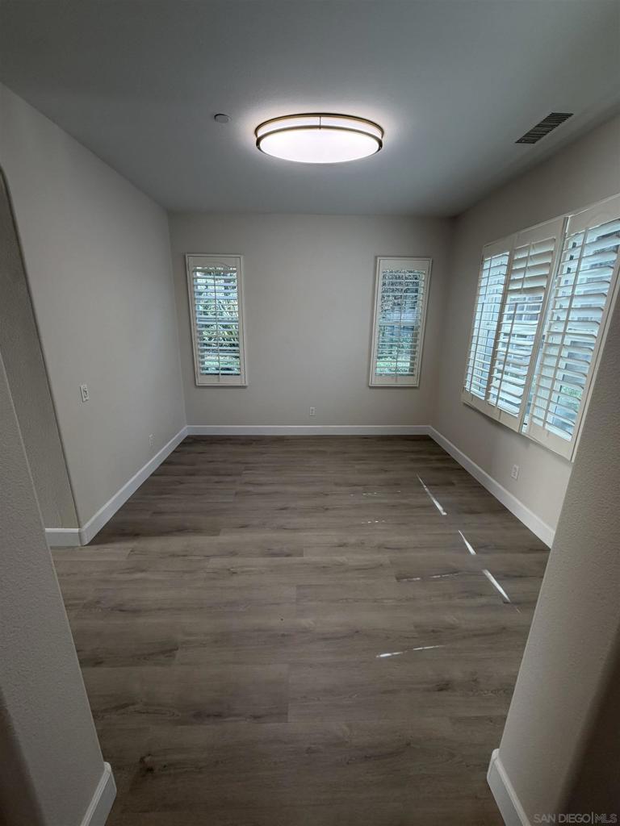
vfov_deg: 102.1
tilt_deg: -16.7
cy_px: 413
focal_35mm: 14
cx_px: 310
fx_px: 334
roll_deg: -1.8
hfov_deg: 85.7
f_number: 2.2
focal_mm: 2.22
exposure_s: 1/120
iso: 100
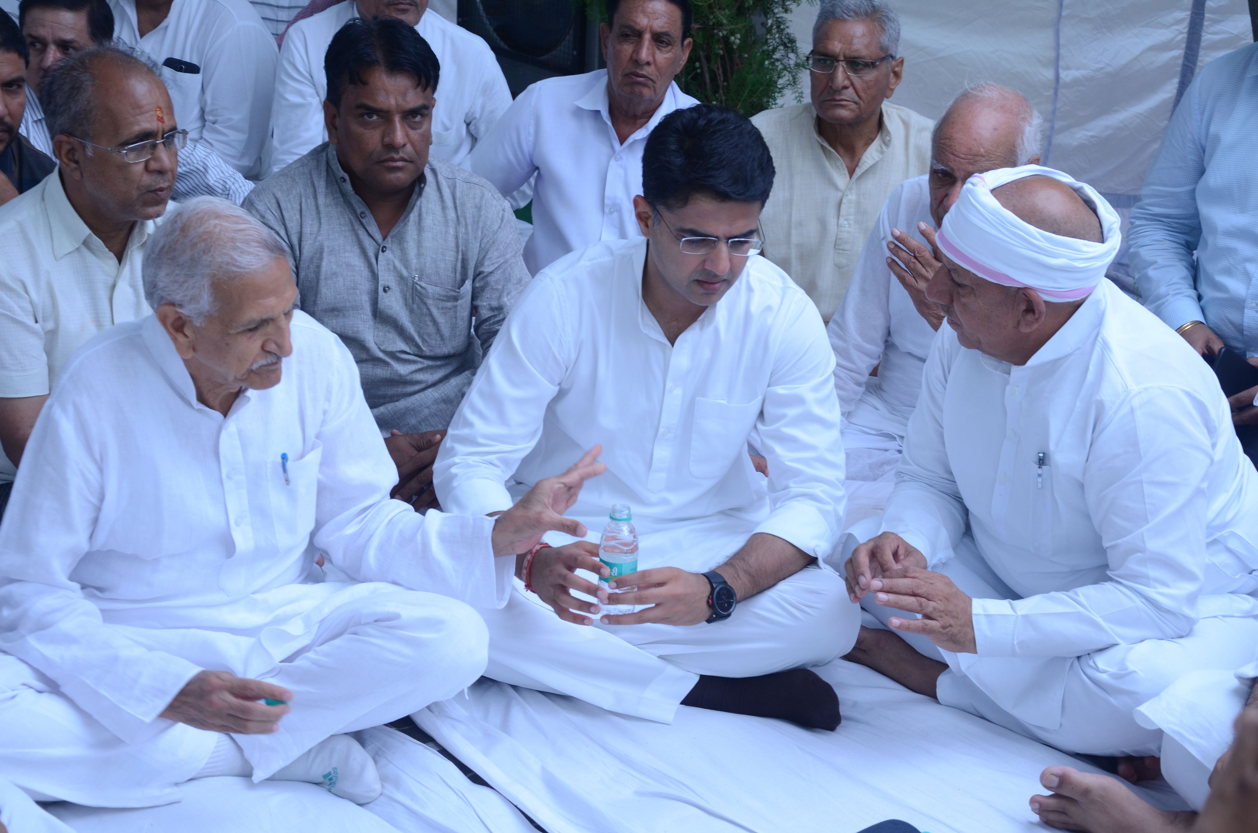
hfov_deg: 33.5
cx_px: 629
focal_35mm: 60
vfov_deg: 22.5
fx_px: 2092
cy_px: 416
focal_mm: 40
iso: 400
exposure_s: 1/160
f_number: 6.3
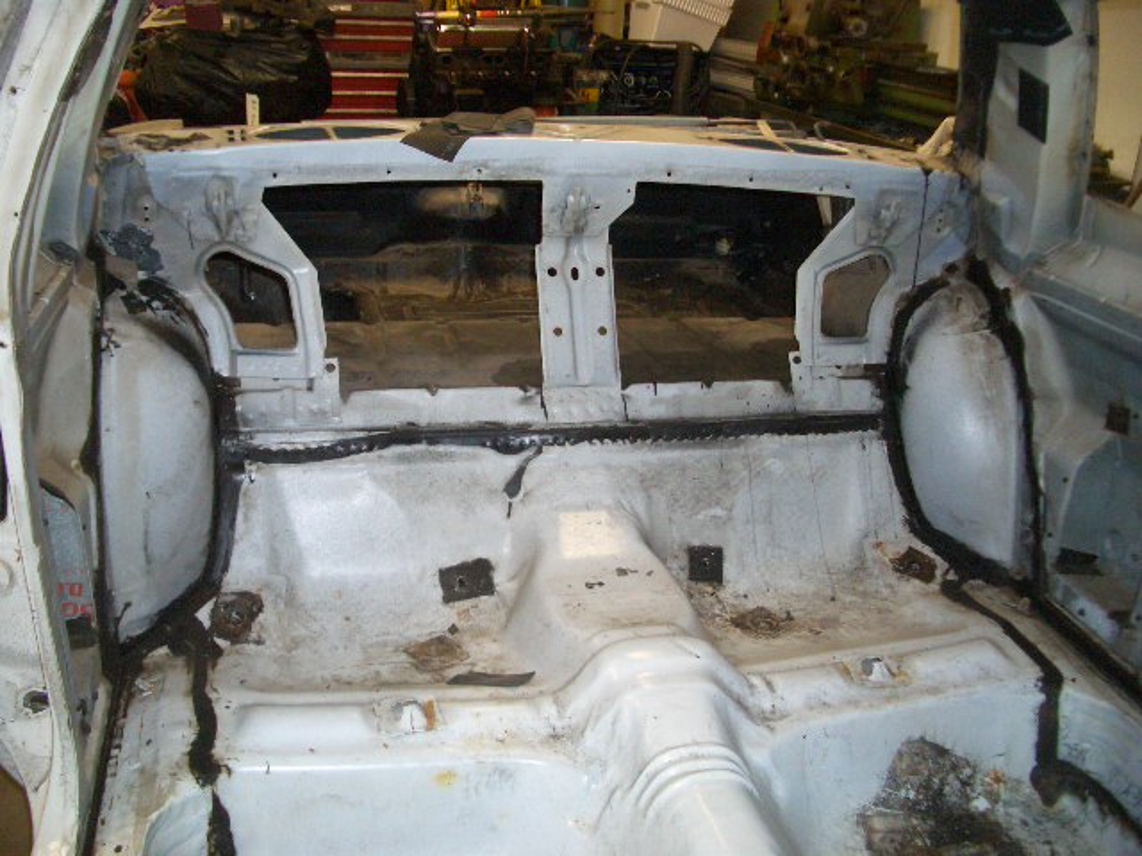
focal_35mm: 35
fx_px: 1155
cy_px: 428
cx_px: 571
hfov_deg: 52.6
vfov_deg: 40.7
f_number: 2.6
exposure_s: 1/60
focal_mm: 5.8
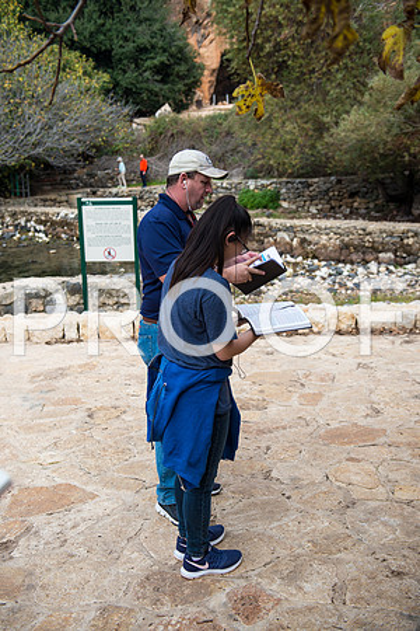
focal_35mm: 42
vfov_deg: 46.4
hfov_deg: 31.9
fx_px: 735
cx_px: 210
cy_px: 316
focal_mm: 42
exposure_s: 1/1000
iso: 100
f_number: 2.8
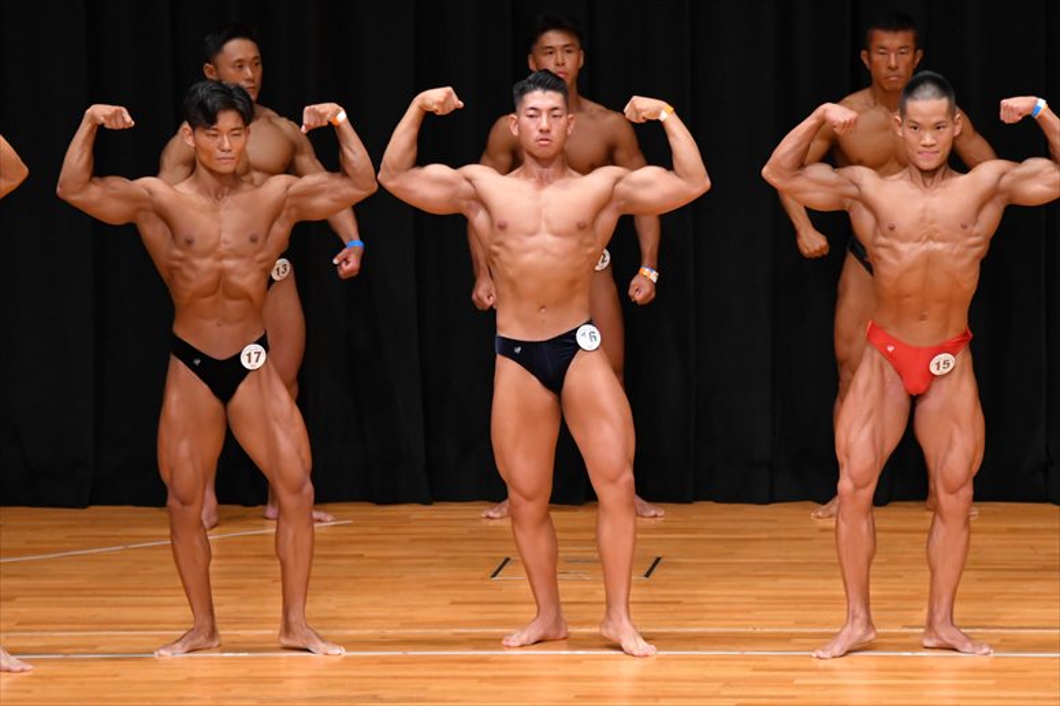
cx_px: 530
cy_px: 353
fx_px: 7946
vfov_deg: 5.1
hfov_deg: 7.6
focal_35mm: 270
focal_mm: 180
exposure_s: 1/400
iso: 4000
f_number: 5.6
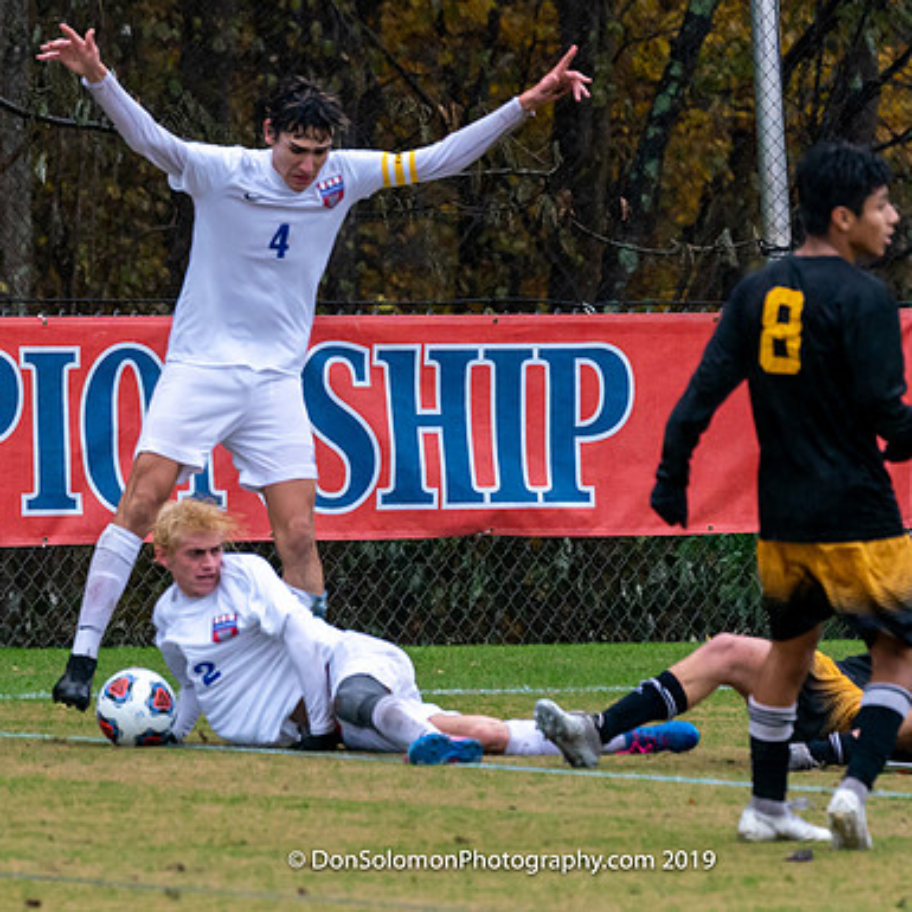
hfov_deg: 3.4
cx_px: 126
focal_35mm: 520
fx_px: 15500
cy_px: 526
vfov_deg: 3.4
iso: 3200
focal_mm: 244
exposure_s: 1/1000
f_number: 5.6
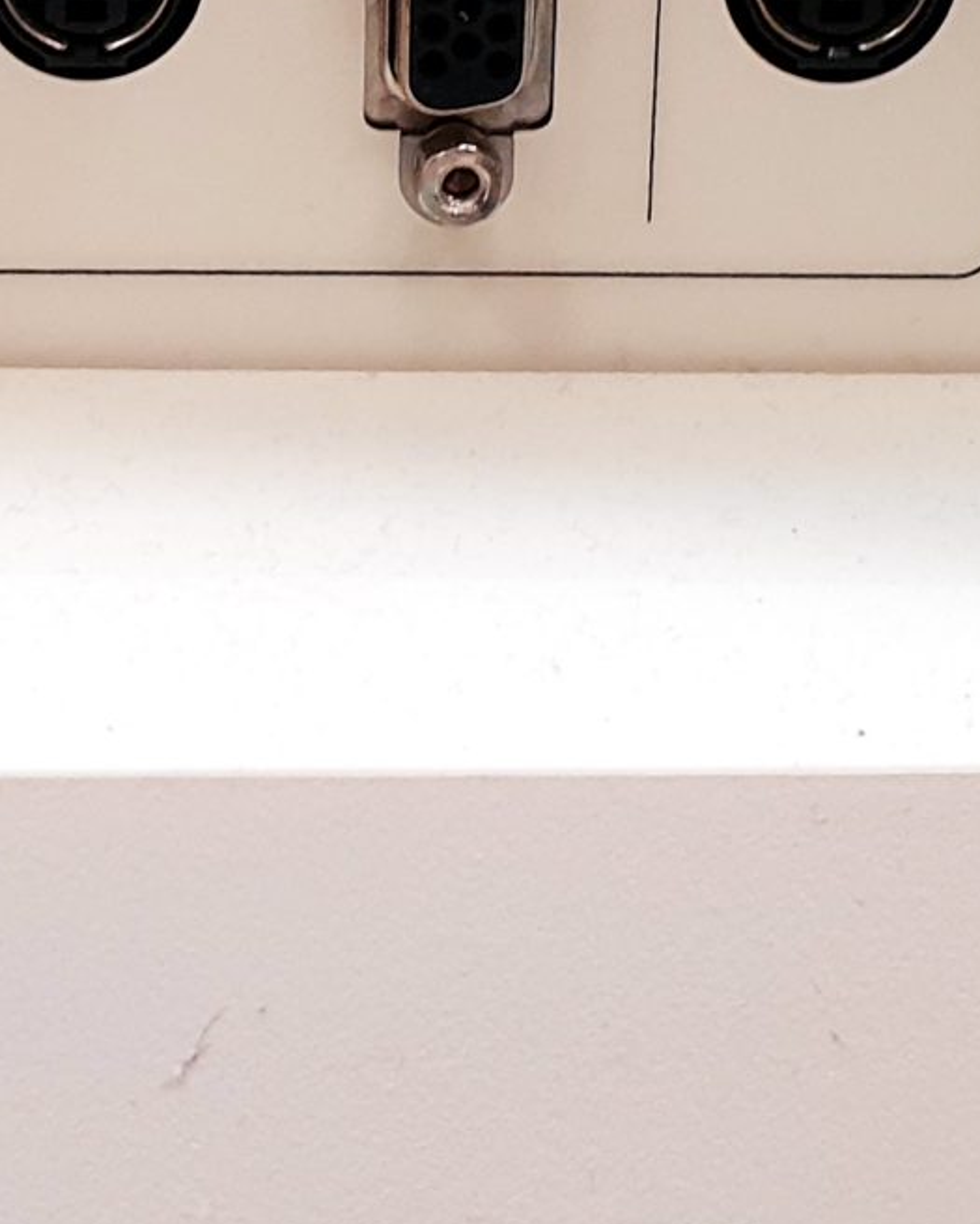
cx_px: 134
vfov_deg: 19.2
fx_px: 3588
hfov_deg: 15.4
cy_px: 250
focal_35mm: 99
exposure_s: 1/50
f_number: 2.4
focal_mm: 4.3
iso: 250
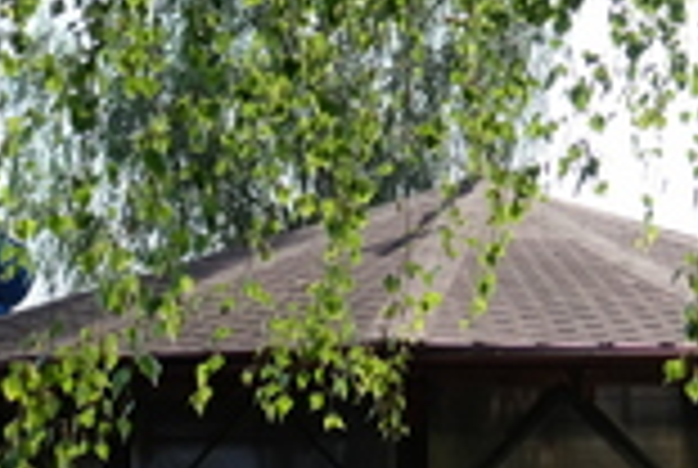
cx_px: 522
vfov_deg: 13.4
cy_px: 605
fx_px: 1923
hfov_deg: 20.4
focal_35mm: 99
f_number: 3.6
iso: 400
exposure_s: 1/1400
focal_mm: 16
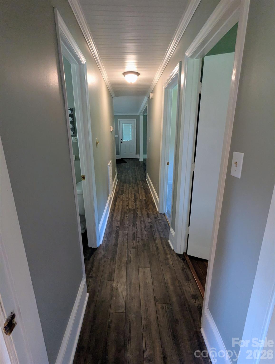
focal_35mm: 16
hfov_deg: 78.3
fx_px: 169
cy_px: 182
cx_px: 138
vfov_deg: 94.4
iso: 615
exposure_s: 1/120
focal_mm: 2.35
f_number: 2.2
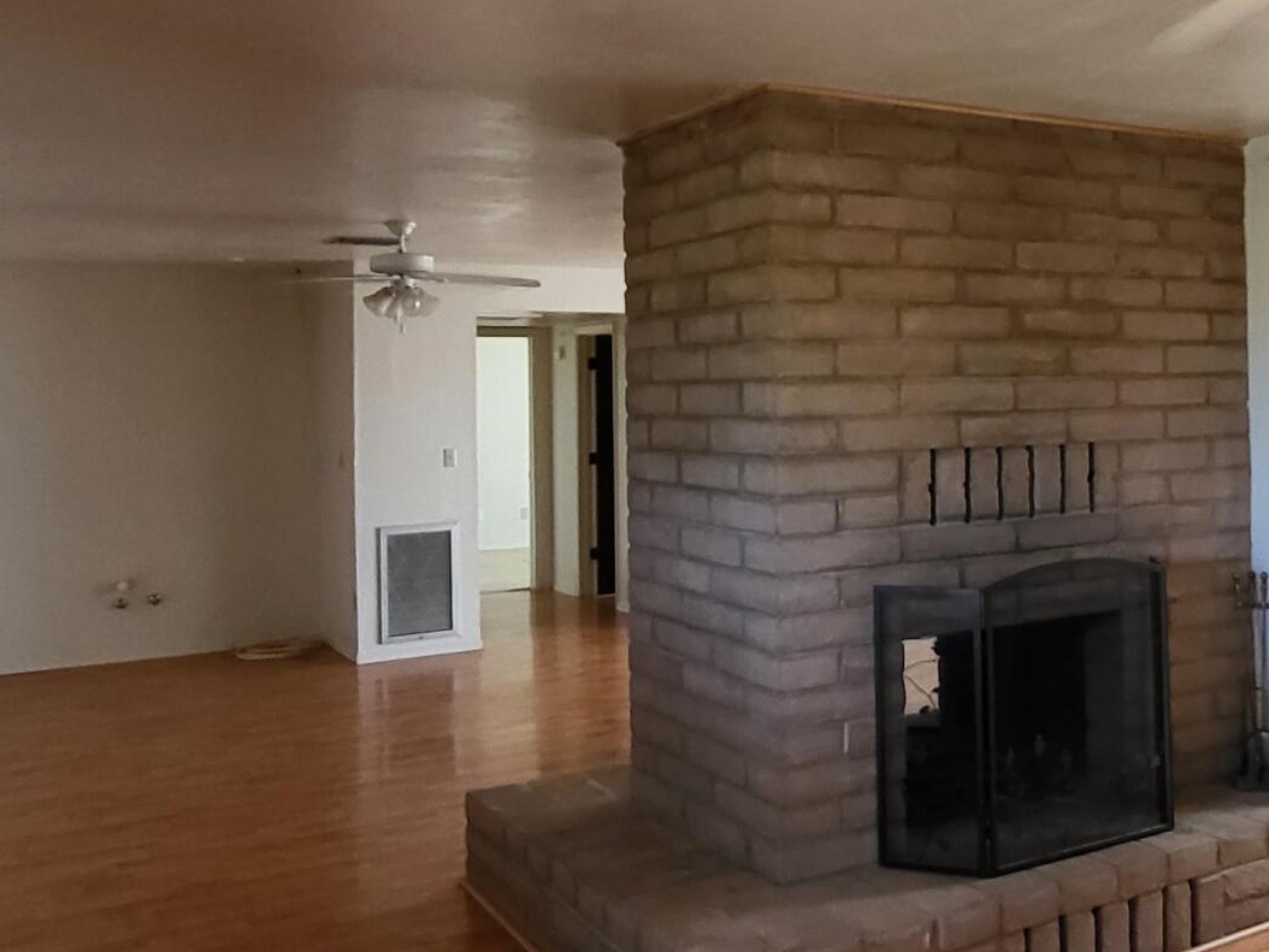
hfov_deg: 48.5
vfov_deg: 38.4
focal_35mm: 37
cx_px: 922
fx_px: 1357
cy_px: 344
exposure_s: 1/60
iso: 320
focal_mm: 1.74
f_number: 2.2
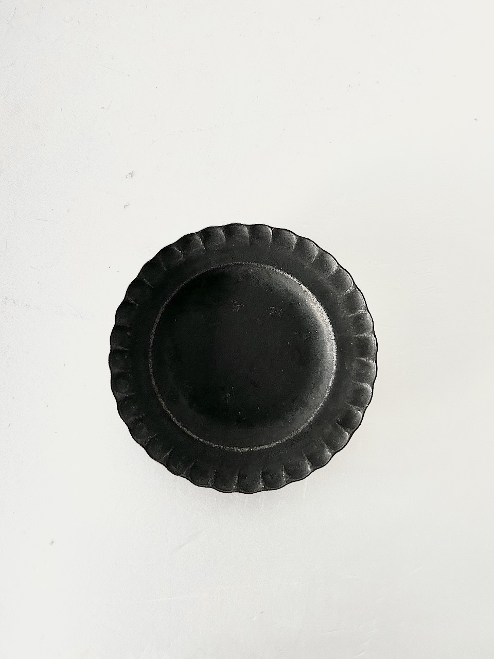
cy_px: 330
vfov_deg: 67.3
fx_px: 495
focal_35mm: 26
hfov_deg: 53.1
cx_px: 247
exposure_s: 1/40
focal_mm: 5.7
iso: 400
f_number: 1.5
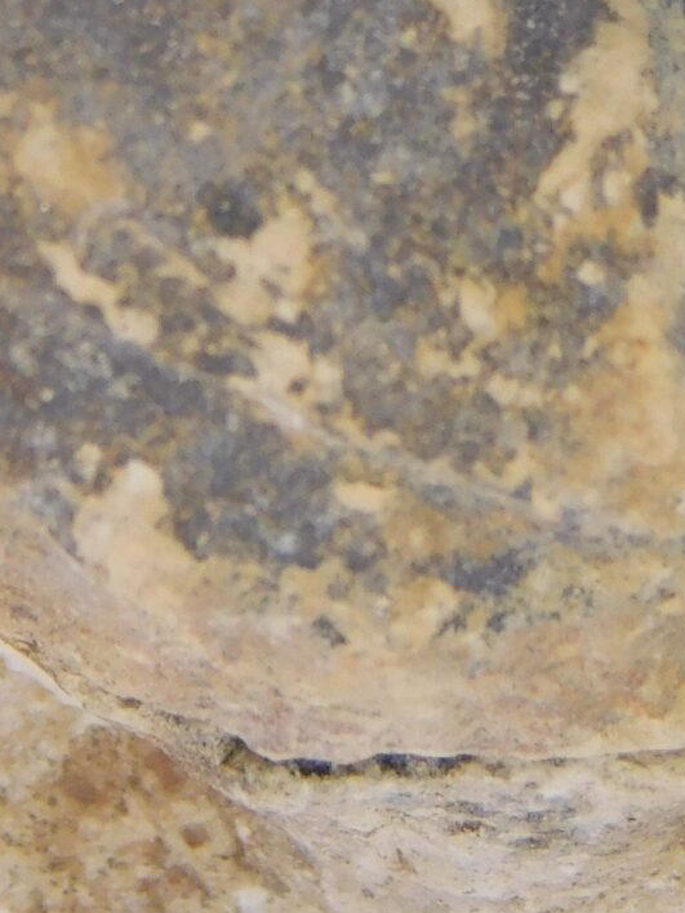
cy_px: -611
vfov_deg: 3.0
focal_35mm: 665
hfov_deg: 2.2
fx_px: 17546
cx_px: 217
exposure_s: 1/80
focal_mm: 32.7
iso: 125
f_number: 5.4
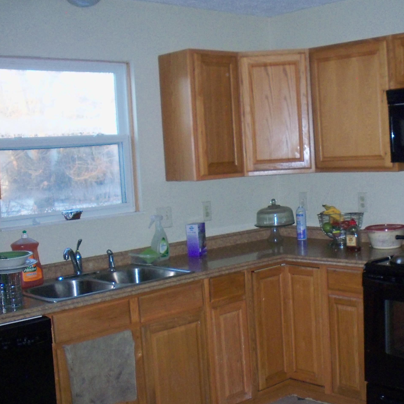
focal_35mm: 53
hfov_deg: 31.5
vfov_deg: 32.2
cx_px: 310
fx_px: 700
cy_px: 197
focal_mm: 6.3
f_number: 3.5
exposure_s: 1/60
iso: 320
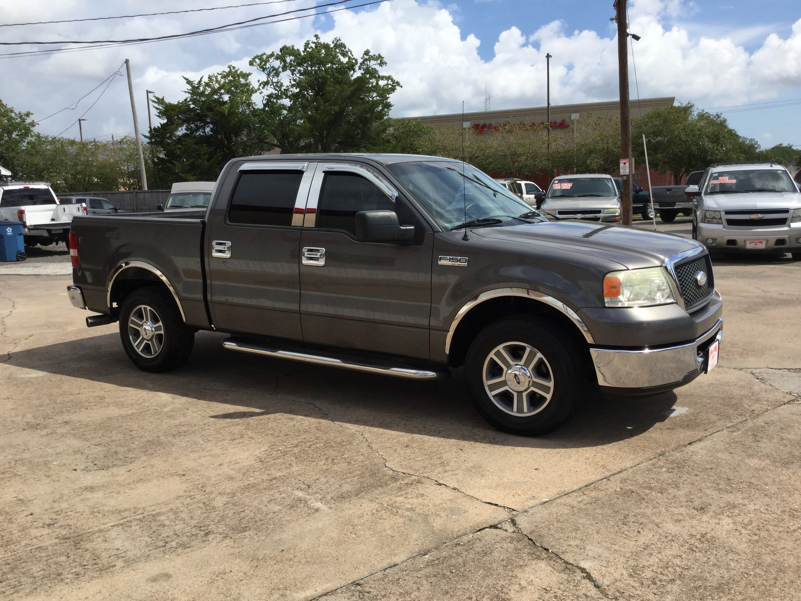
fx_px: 717
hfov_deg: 58.4
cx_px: 400
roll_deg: +1.2
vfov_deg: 45.4
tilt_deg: -7.7
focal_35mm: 31
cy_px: 300
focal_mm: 3.3
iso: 25
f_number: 2.4
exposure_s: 1/1812
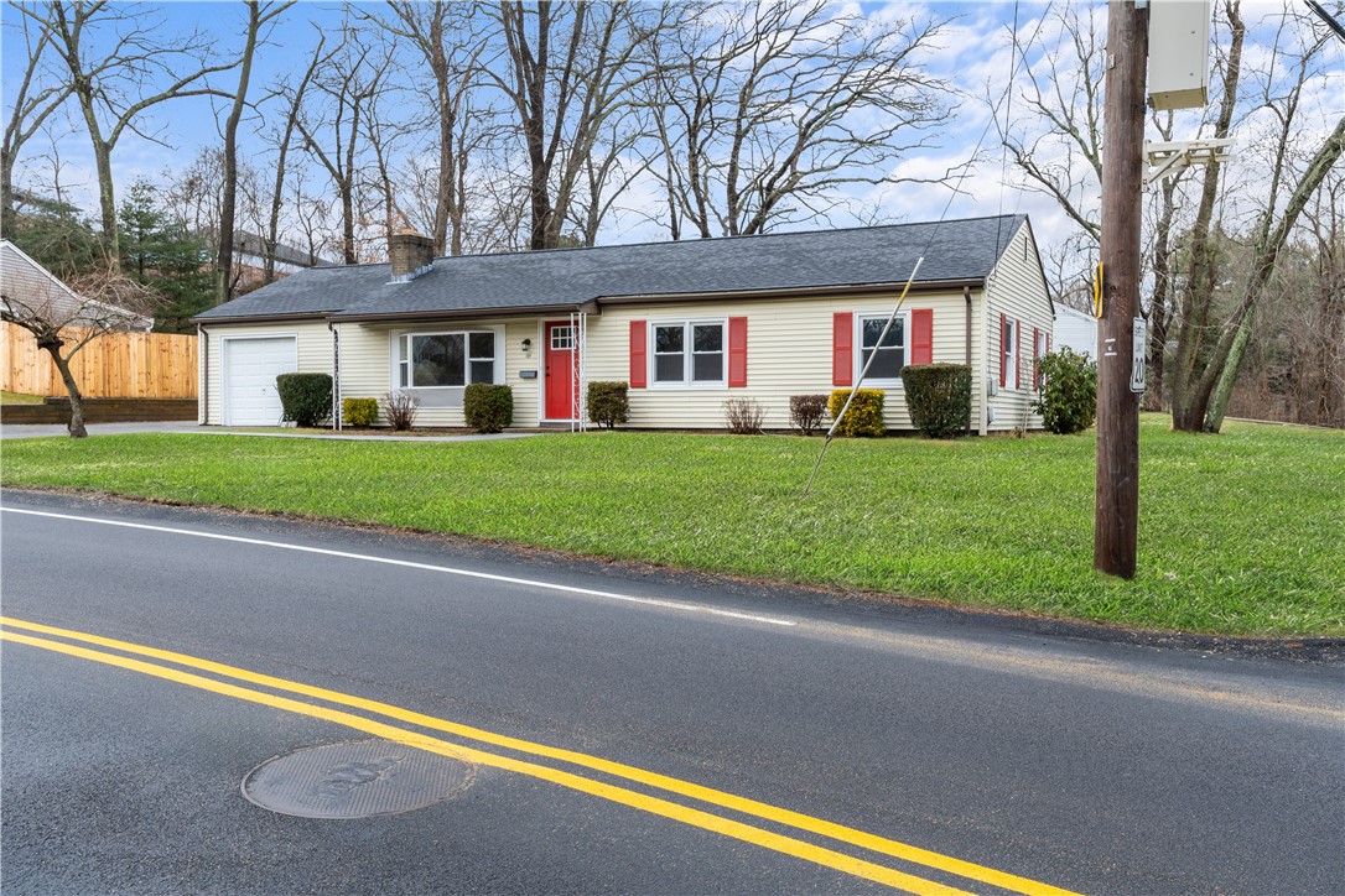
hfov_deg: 61.9
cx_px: 672
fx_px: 1121
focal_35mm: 30
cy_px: 448
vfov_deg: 43.6
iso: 100
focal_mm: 20
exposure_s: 1/50
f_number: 7.1
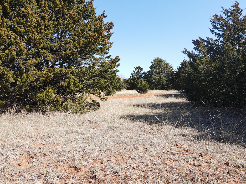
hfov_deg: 71.6
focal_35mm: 24
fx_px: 171
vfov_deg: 56.8
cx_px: 123
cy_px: 92
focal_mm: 4.5
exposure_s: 1/320
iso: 100
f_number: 2.8
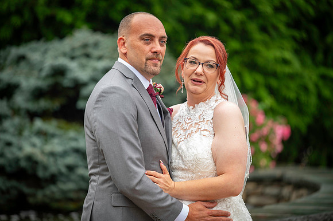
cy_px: 110
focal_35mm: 175
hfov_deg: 11.8
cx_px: 166
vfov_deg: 7.8
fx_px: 1618
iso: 100
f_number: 2.8
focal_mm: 175
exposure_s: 1/125
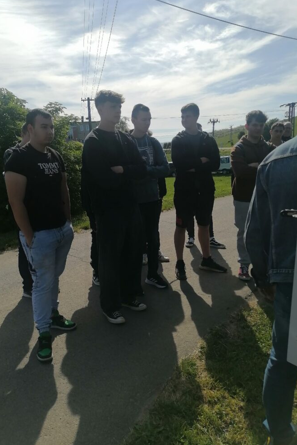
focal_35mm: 28
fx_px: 347
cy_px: 221
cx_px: 128
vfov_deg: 65.5
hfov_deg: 46.3
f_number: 1.8
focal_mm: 5.4
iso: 50
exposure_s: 1/2551
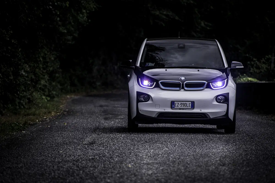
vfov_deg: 5.1
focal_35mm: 270
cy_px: 92
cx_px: 138
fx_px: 2063
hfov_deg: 7.6
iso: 200
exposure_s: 1/640
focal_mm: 270
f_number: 6.3
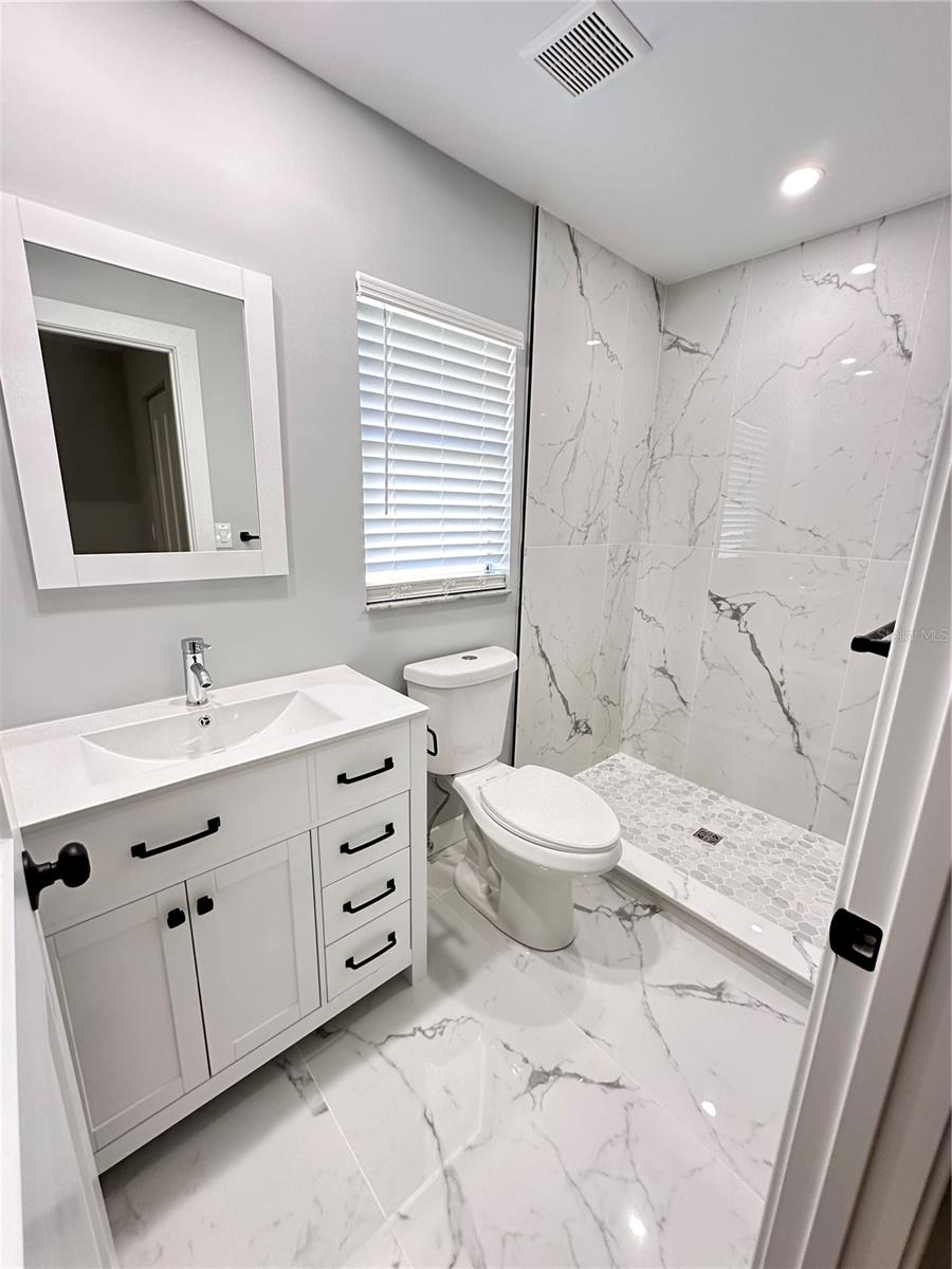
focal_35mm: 14
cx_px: 476
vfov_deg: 102.1
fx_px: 513
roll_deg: -1.9
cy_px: 634
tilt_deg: -13.7
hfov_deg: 85.7
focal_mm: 2.22
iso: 400
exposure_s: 1/60
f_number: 2.2
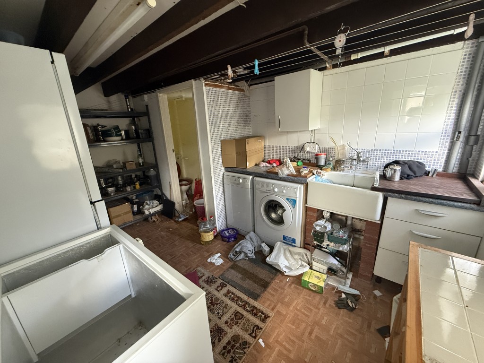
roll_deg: +2.0
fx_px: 196
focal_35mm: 14
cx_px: 242
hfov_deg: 102.1
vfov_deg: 85.7
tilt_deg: -15.3
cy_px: 182
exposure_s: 1/60
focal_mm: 2.22
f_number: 2.2
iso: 640
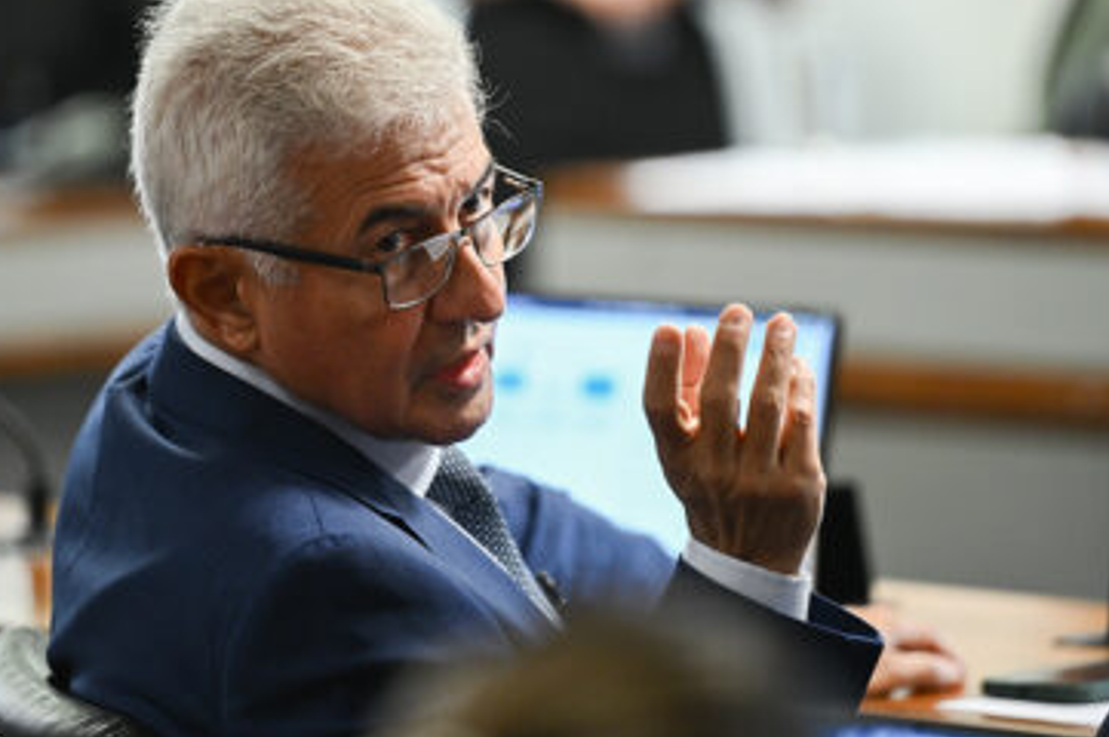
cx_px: 504
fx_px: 7171
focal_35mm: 233
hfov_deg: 8.8
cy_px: 313
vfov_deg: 5.9
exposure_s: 1/125
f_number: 2.8
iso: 1600
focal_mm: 200
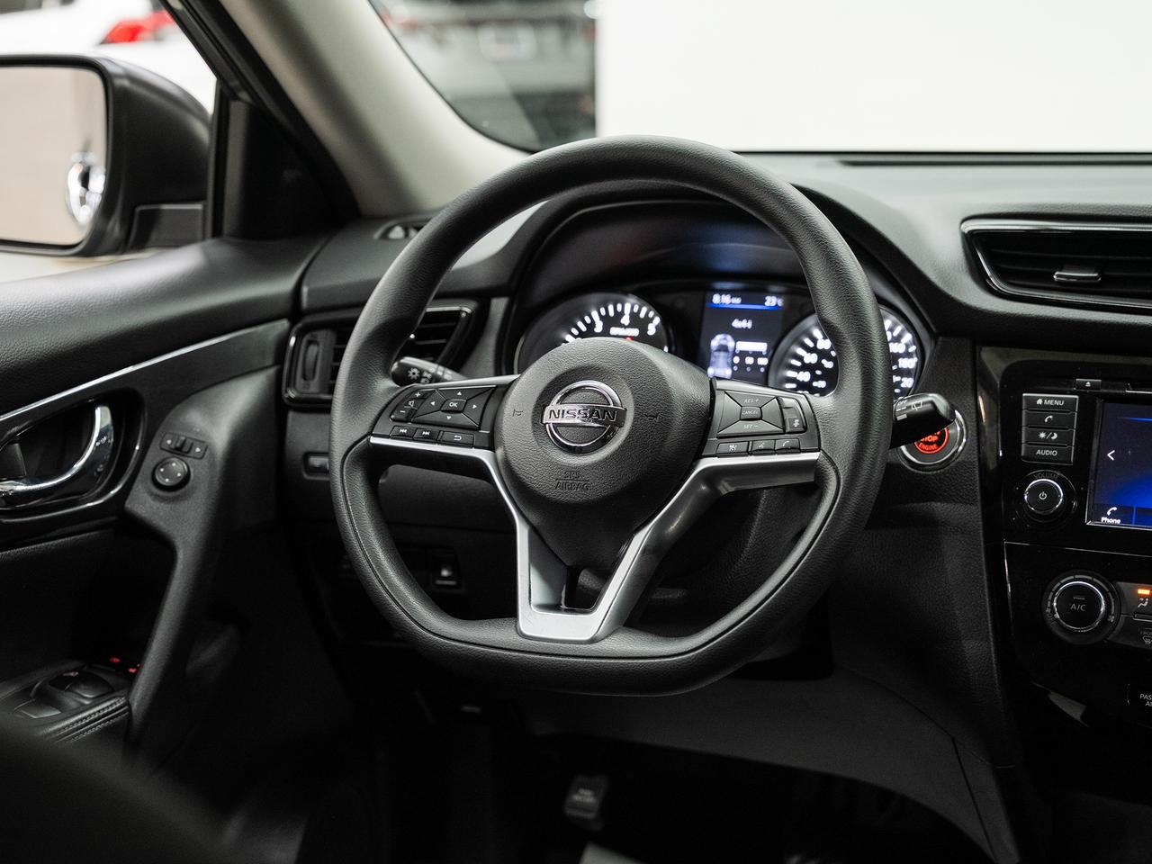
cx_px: 576
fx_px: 1674
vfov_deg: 28.9
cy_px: 432
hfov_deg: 38.0
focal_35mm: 50
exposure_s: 1/40
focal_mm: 46.5
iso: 1000
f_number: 4
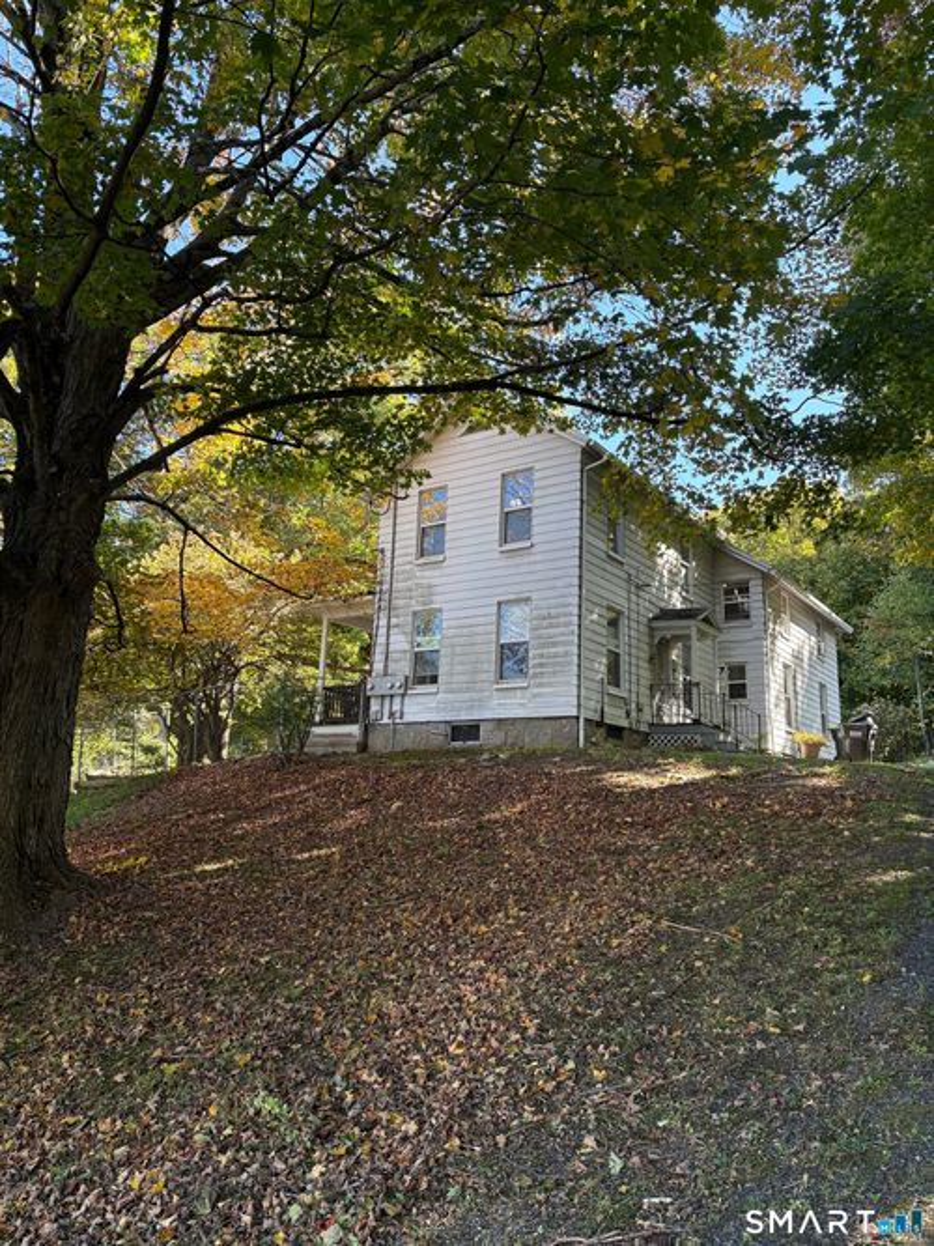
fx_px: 936
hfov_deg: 53.0
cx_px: 467
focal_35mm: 26
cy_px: 623
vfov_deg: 67.3
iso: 80
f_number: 1.6
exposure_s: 1/237
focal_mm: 5.96
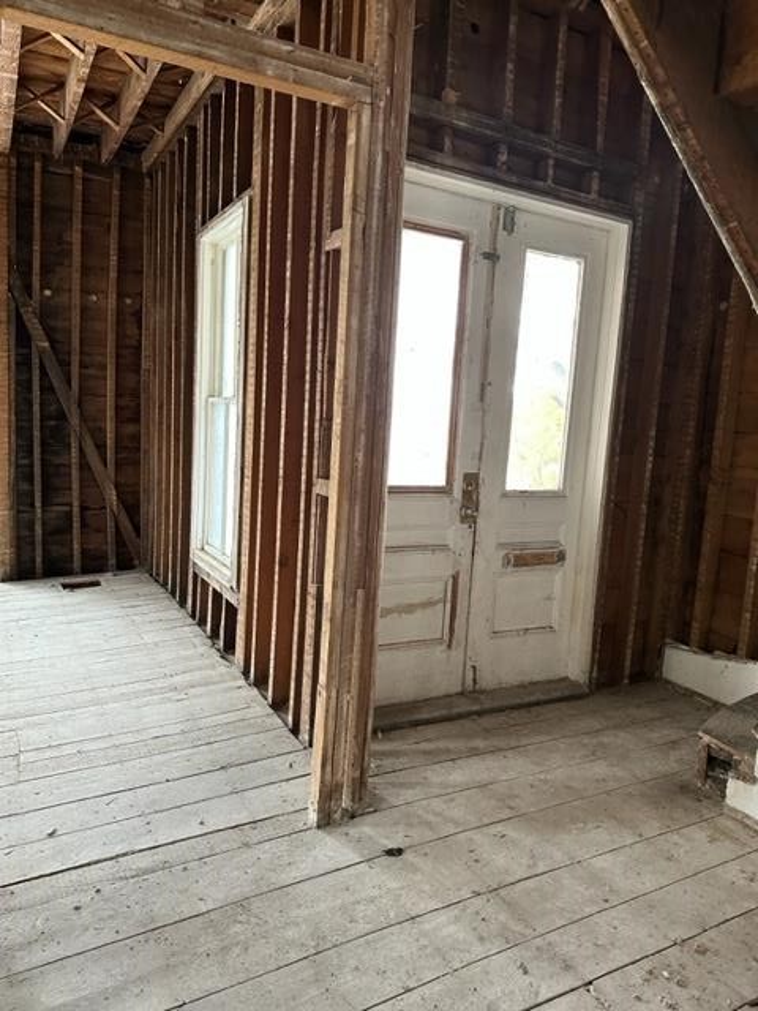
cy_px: 506
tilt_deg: -6.5
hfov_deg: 56.8
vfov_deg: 71.6
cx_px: 379
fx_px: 701
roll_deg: -2.7
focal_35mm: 24
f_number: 1.78
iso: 400
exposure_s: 1/60
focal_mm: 6.86
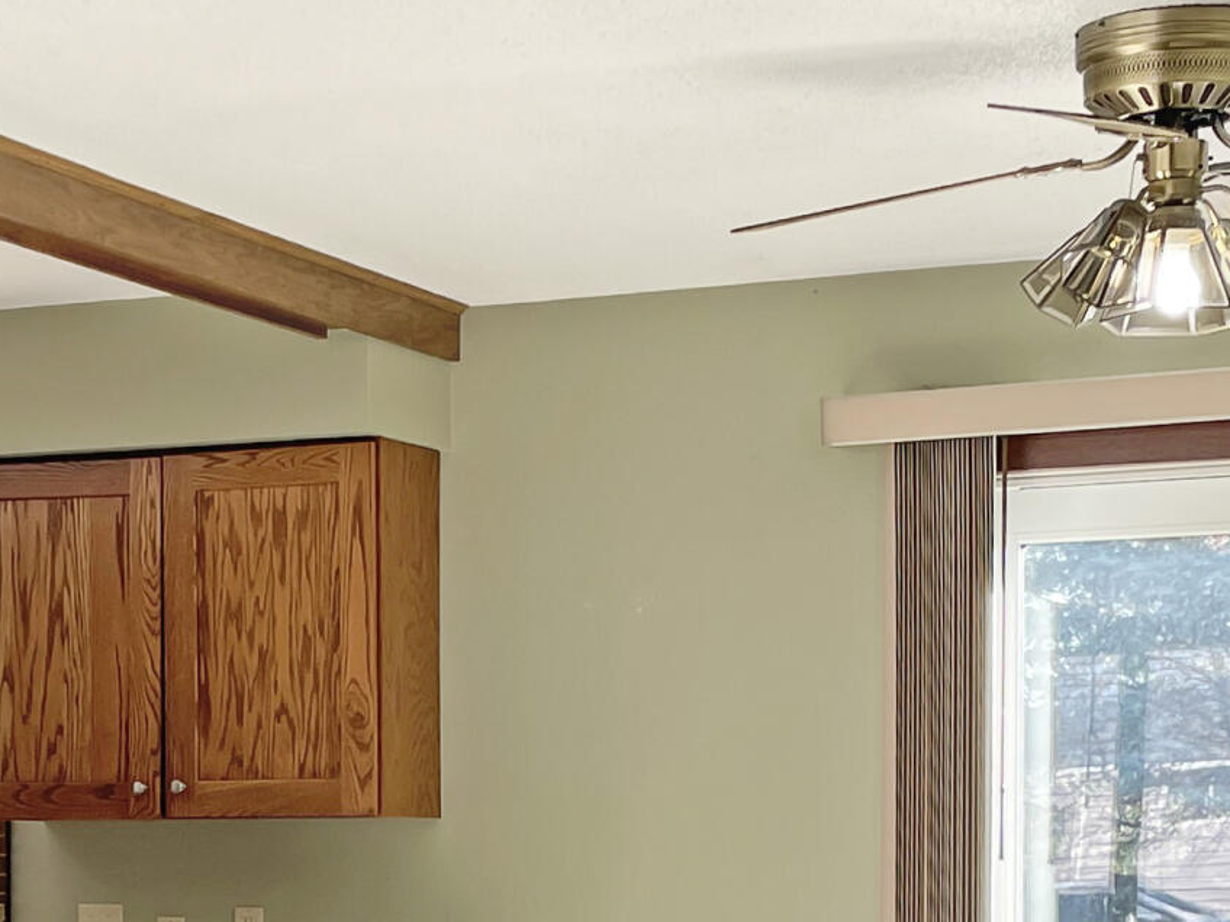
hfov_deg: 21.1
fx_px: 3269
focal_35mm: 92
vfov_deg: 15.1
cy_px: 1302
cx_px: 264
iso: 32
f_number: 1.6
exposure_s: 1/130
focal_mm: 4.2
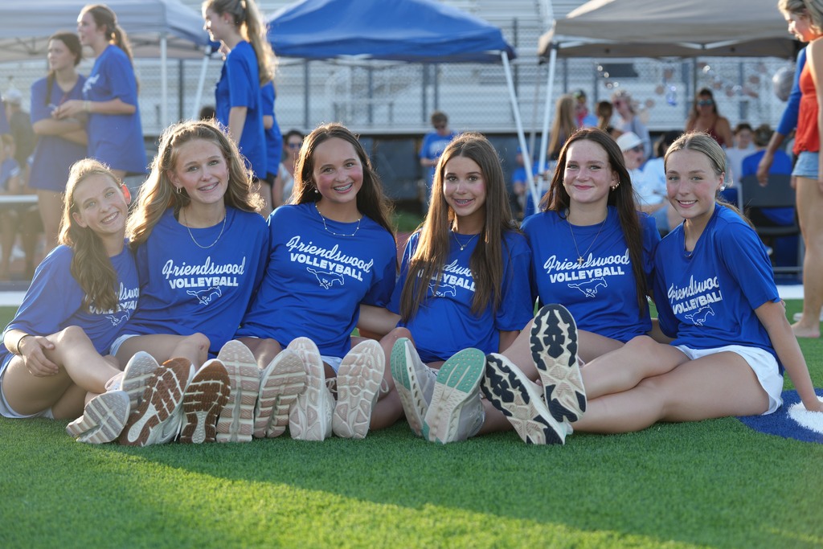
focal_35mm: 86
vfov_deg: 15.9
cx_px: 412
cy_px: 274
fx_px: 1966
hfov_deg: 23.6
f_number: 4
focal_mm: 86
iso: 100
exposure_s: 1/160
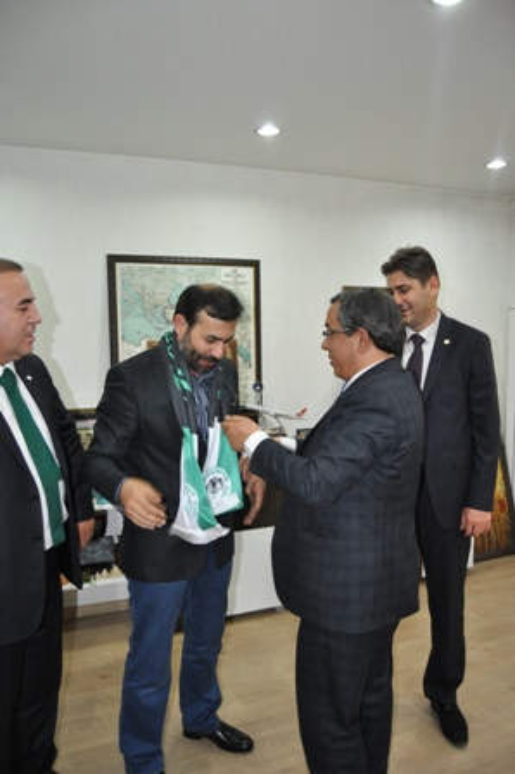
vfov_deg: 67.4
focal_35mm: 27
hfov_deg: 47.9
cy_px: 387
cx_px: 258
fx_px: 580
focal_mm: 18
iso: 800
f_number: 3.5
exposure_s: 1/60
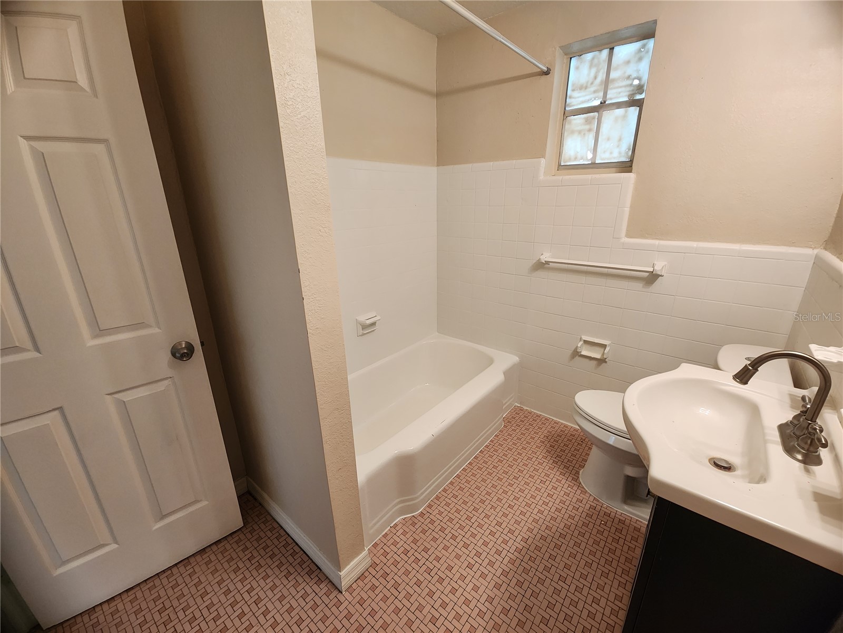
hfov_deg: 106.2
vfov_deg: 89.9
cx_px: 422
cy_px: 316
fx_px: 317
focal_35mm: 13
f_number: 2.2
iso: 250
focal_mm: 2.2
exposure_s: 1/60
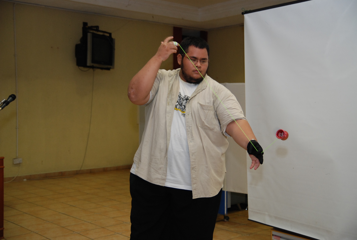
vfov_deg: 28.2
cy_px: 120
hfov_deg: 41.0
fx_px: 477
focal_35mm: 48
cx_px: 178
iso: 500
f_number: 2.8
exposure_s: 1/125
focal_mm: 32
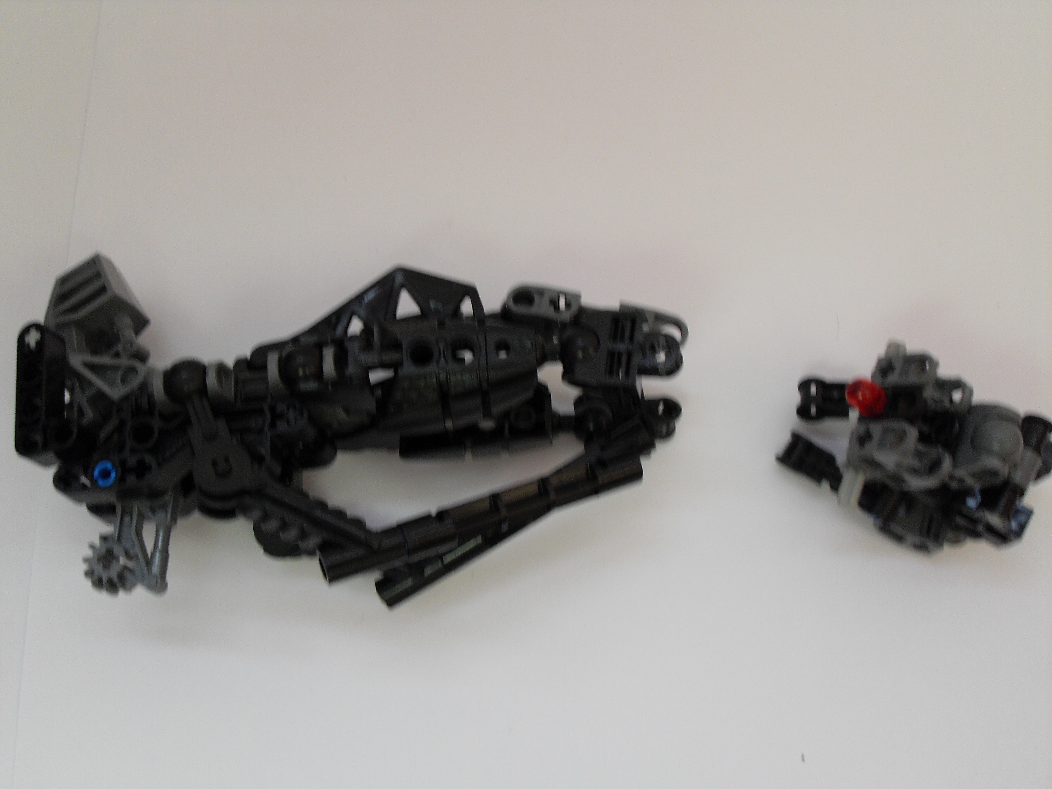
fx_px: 1276
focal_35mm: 42
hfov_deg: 44.8
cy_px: 394
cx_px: 526
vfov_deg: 34.3
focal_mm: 7.1
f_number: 3.1
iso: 120
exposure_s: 1/45
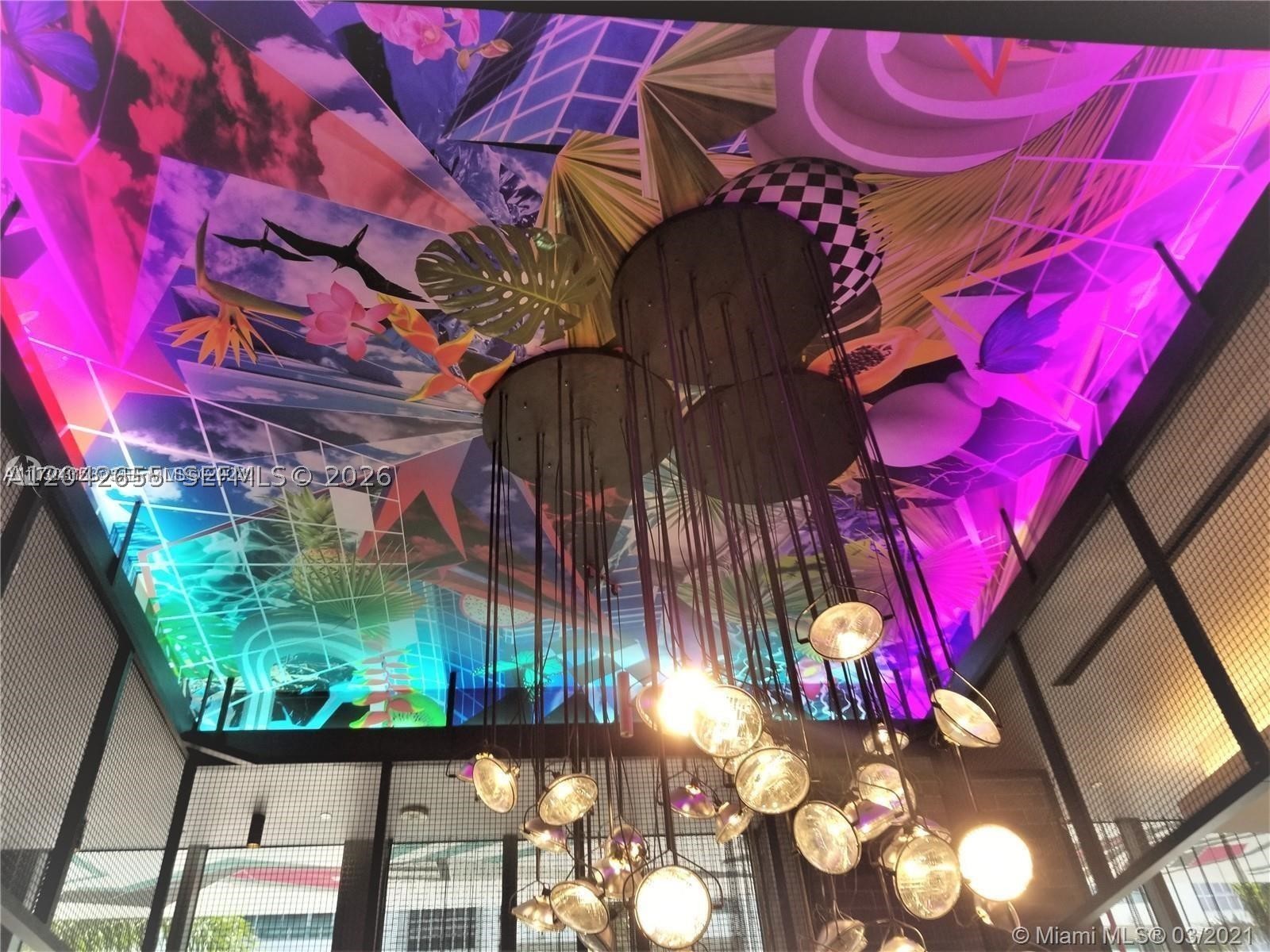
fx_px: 954
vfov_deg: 53.1
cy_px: 476
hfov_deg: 67.3
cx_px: 635
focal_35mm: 26
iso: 50
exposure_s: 1/121
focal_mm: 4.25
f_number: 1.7
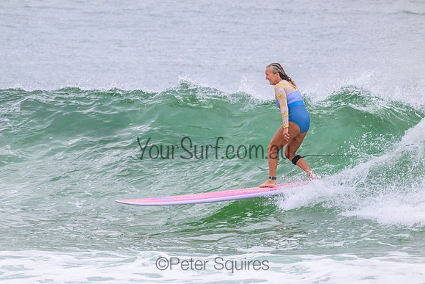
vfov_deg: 1.7
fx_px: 9446
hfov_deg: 2.6
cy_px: 142
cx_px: 212
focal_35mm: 800
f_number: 11
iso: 2000
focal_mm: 800
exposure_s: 1/2000
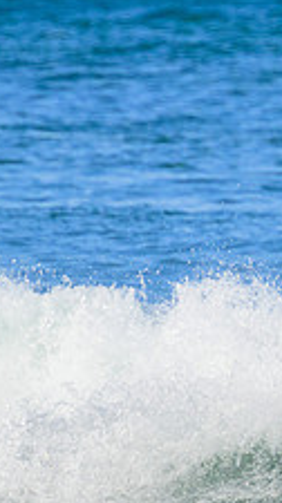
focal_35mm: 2643
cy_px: 234
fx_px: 35254
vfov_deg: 0.8
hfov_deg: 0.5
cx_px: 500
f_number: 11
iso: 1600
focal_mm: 800
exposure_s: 1/1250
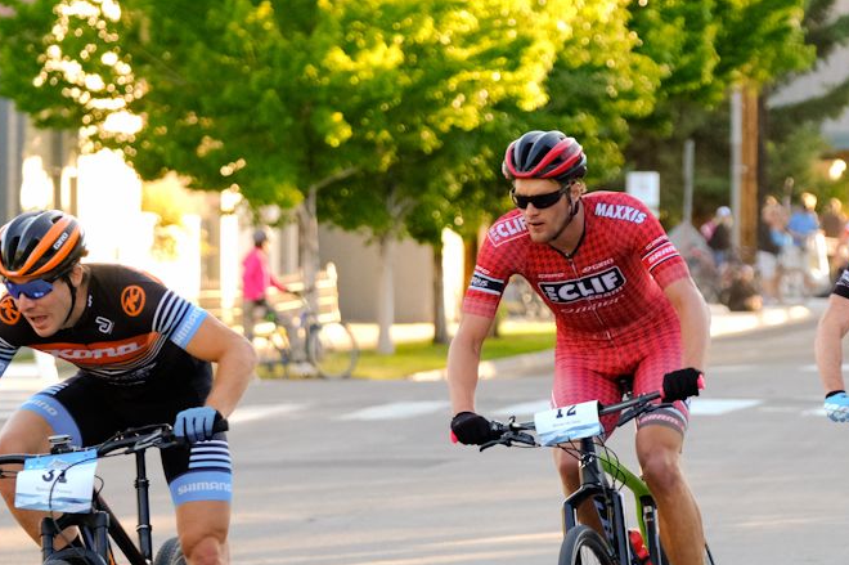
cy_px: 429
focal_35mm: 258
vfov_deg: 5.3
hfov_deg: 8.0
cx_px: 608
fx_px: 6080
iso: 2000
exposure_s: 1/1600
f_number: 3.2
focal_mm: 94.5
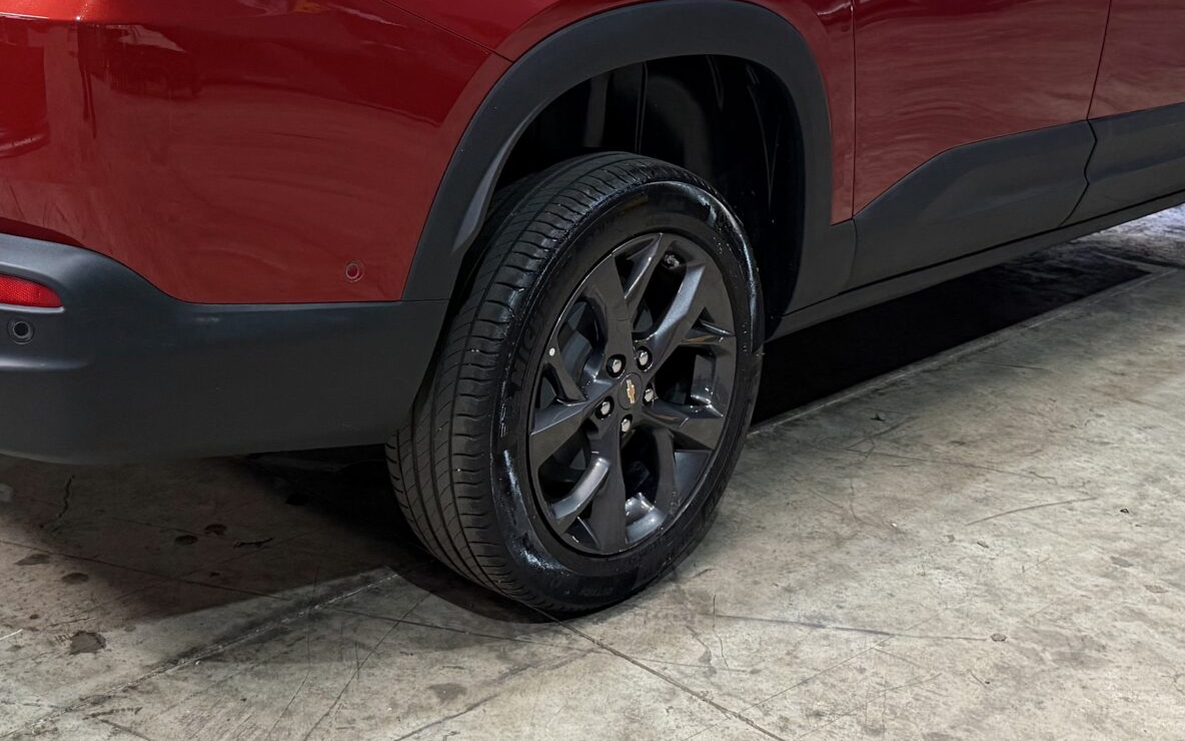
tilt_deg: -13.8
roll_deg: -1.6
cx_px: 448
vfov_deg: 23.3
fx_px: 1776
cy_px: 169
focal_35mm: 55
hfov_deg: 36.7
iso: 400
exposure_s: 1/60
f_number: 1.78
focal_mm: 6.76
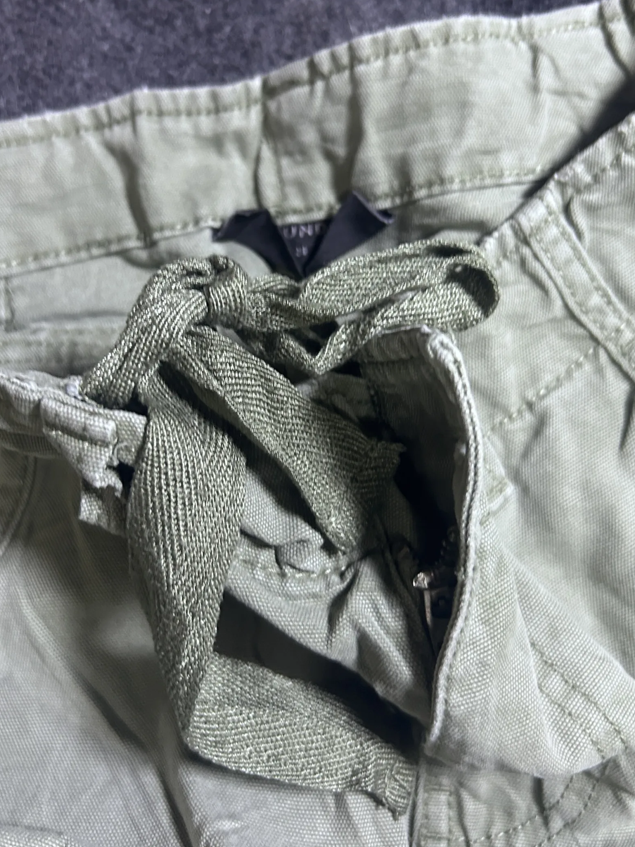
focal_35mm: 32
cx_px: 296
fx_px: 783
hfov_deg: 44.1
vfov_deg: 56.7
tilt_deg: -46.6
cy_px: 380
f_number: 1.5
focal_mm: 5.7
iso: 320
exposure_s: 1/50
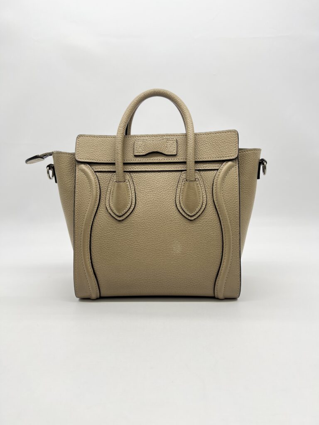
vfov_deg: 67.3
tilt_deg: -7.4
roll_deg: +1.4
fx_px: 319
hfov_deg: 53.1
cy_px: 212
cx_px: 160
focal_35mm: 26
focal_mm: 5.7
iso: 32
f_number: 1.5
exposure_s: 1/150
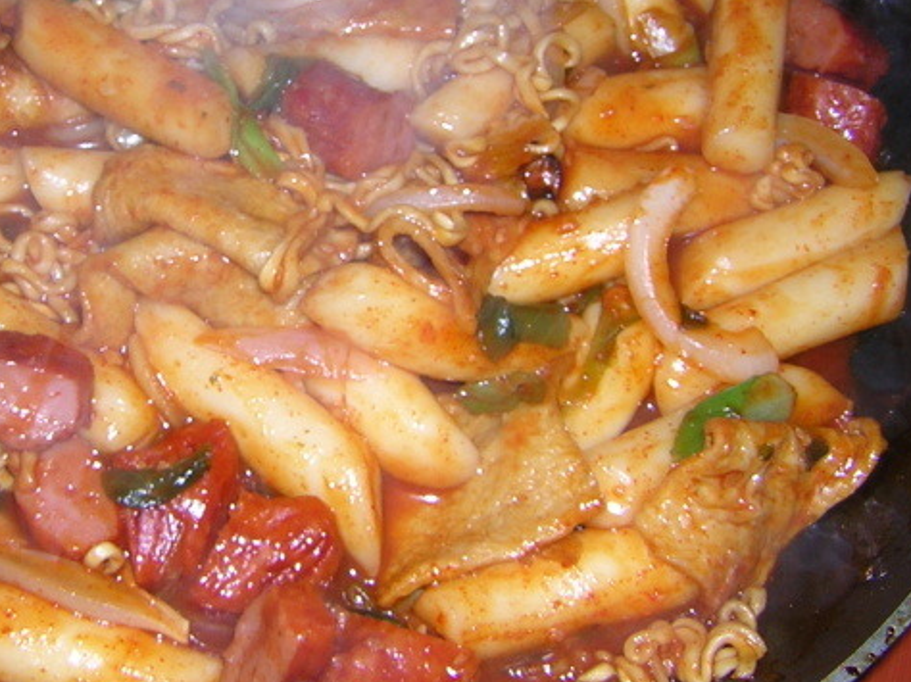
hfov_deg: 33.5
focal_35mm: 57
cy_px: 196
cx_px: 306
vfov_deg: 25.4
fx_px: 1499
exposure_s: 1/60.1
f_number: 5.2
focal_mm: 4.7
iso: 100
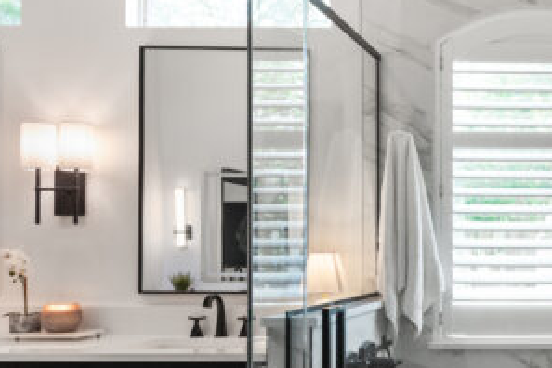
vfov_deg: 30.0
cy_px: 276
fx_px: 675
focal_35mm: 44
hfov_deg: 36.9
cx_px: 619
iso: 250
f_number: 8
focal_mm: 17
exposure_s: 1/4
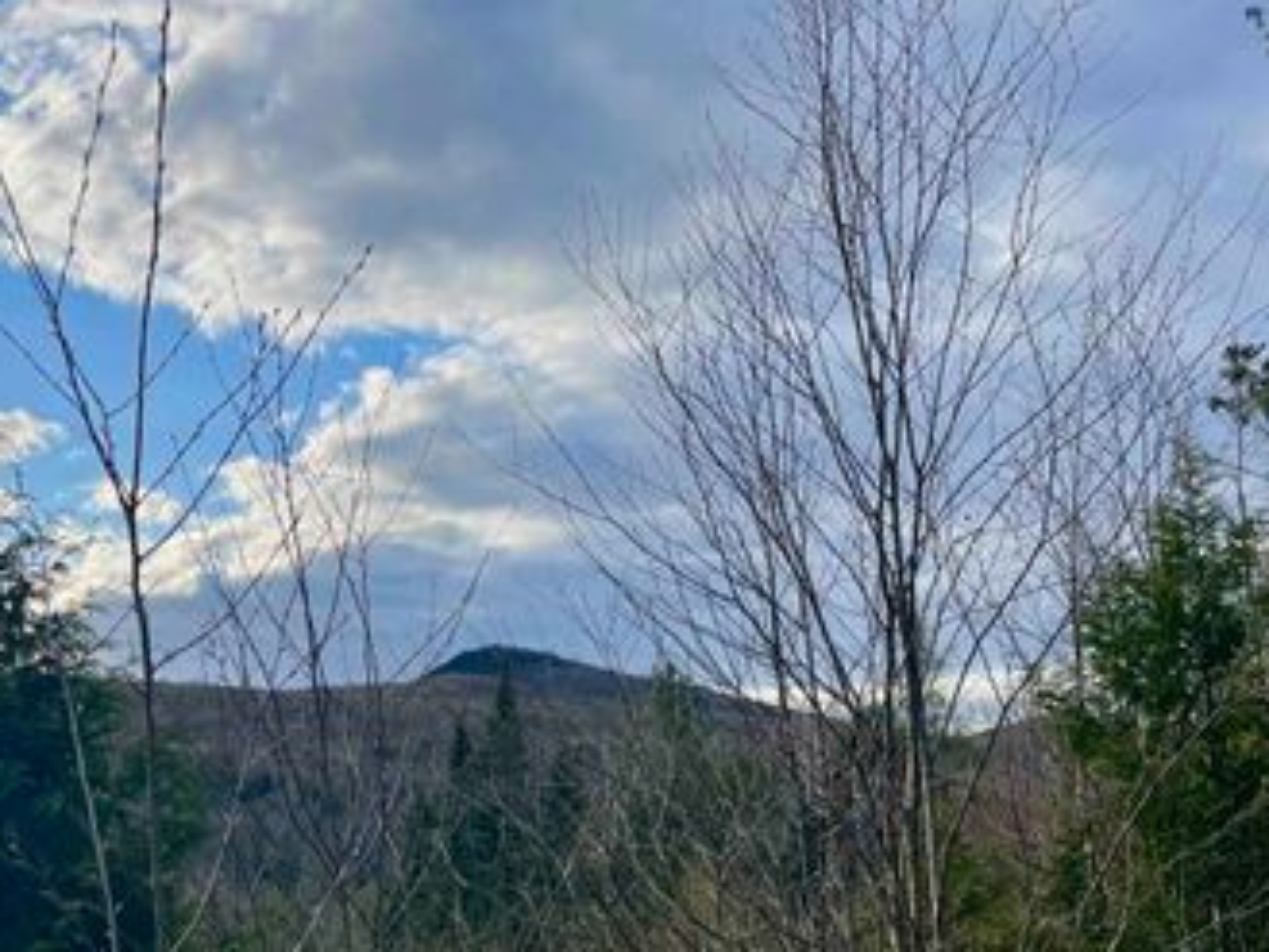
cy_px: 719
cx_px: 320
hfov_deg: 47.2
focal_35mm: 38
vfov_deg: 36.8
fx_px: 1394
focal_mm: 5.1
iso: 32
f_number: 1.6
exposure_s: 1/3559
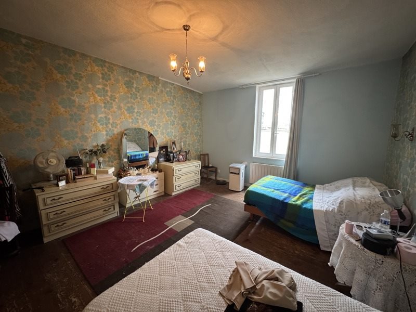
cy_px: 156
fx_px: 168
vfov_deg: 85.7
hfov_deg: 102.1
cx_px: 208
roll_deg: -0.3
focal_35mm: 14
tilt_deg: -8.2
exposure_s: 1/50
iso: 500
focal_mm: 2.22
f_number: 2.2
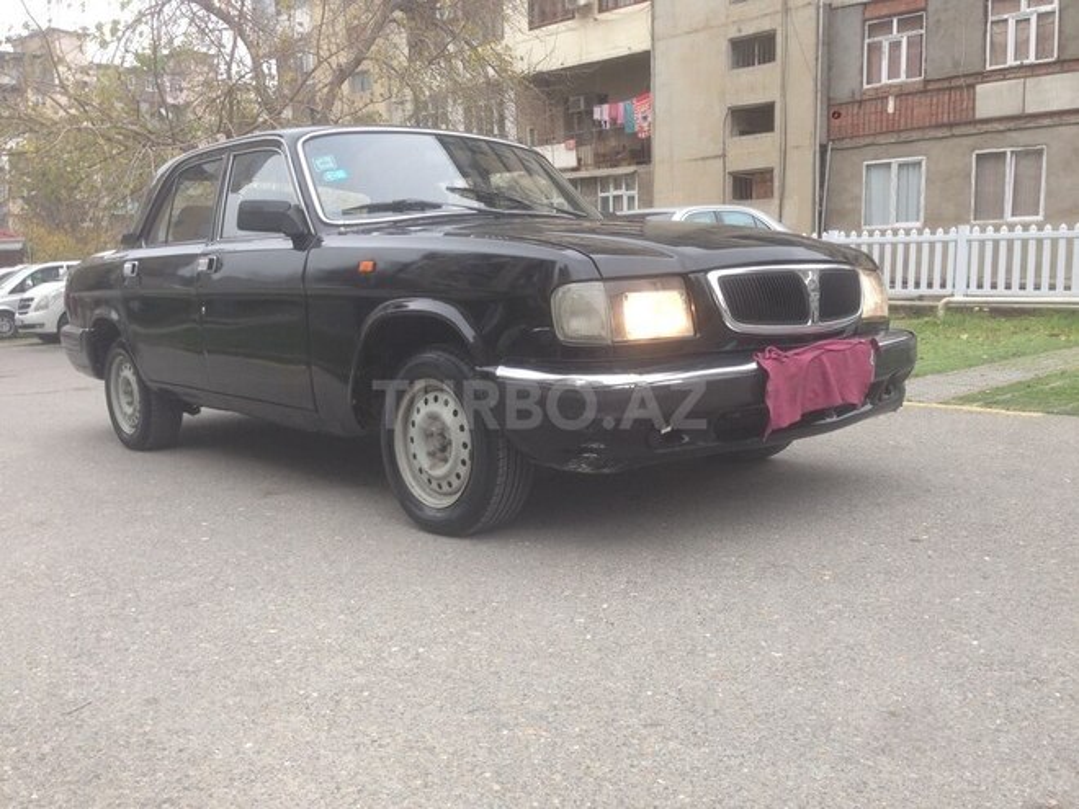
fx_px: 1029
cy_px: 404
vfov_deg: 42.9
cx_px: 540
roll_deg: +1.3
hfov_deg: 55.4
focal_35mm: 33
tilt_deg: -8.1
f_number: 2.4
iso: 50
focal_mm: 4.12
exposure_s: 1/136
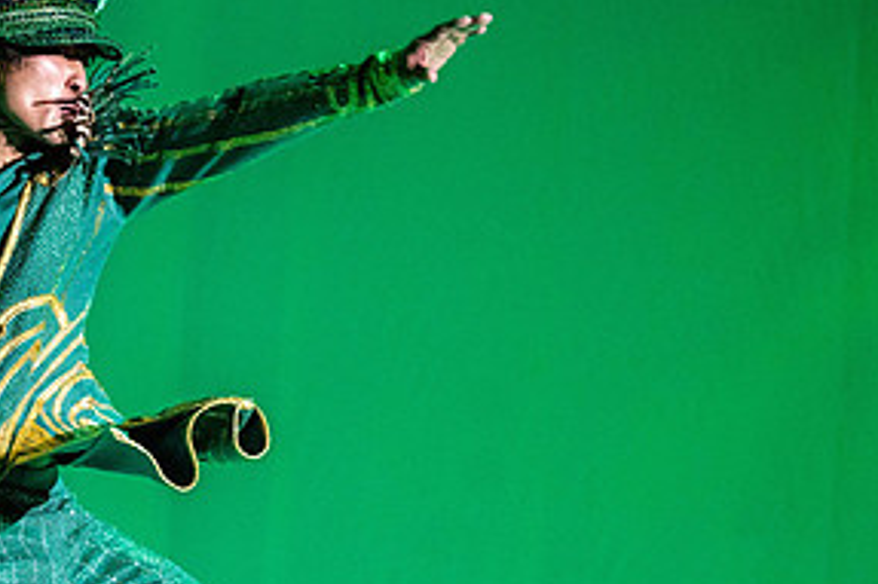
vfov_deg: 7.3
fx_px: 4582
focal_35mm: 188
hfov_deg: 10.9
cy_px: 436
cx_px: 46
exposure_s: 1/1000
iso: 2500
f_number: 3.2
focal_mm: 93
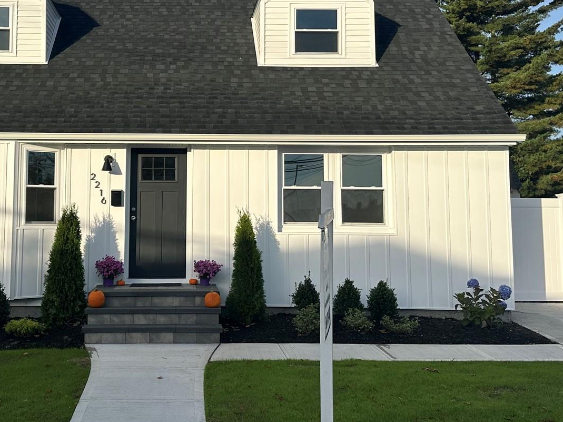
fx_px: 748
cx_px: 187
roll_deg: -0.2
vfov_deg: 31.3
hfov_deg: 40.7
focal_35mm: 46
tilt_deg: +6.3
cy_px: 151
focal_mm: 6.86
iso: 80
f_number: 1.78
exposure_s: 1/4762
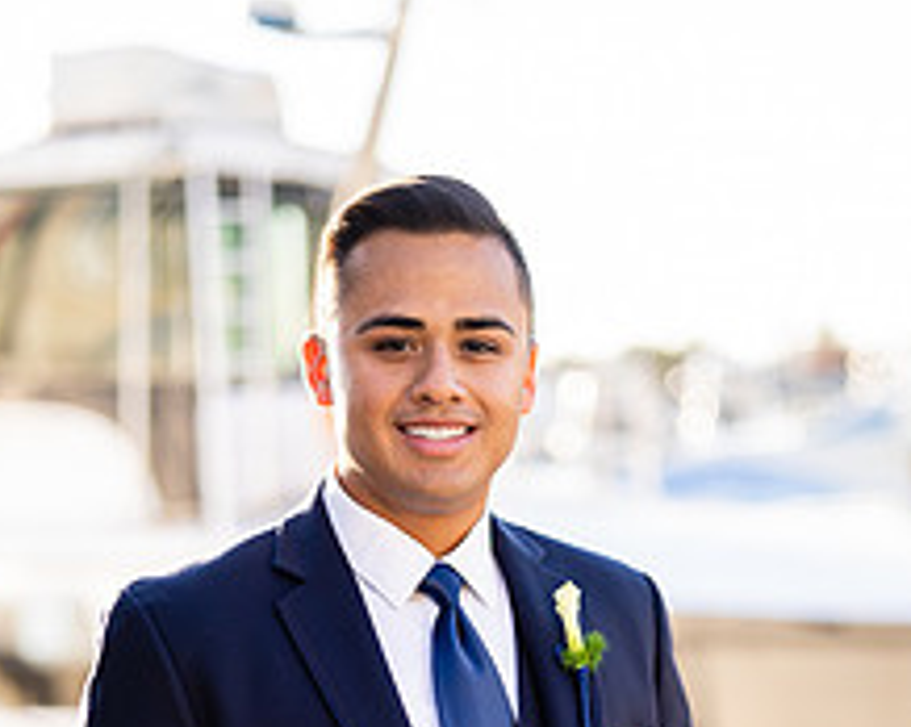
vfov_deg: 15.4
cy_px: 823
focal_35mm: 97
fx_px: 2613
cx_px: 464
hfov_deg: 19.8
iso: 160
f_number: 1.4
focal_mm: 50
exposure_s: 1/1250
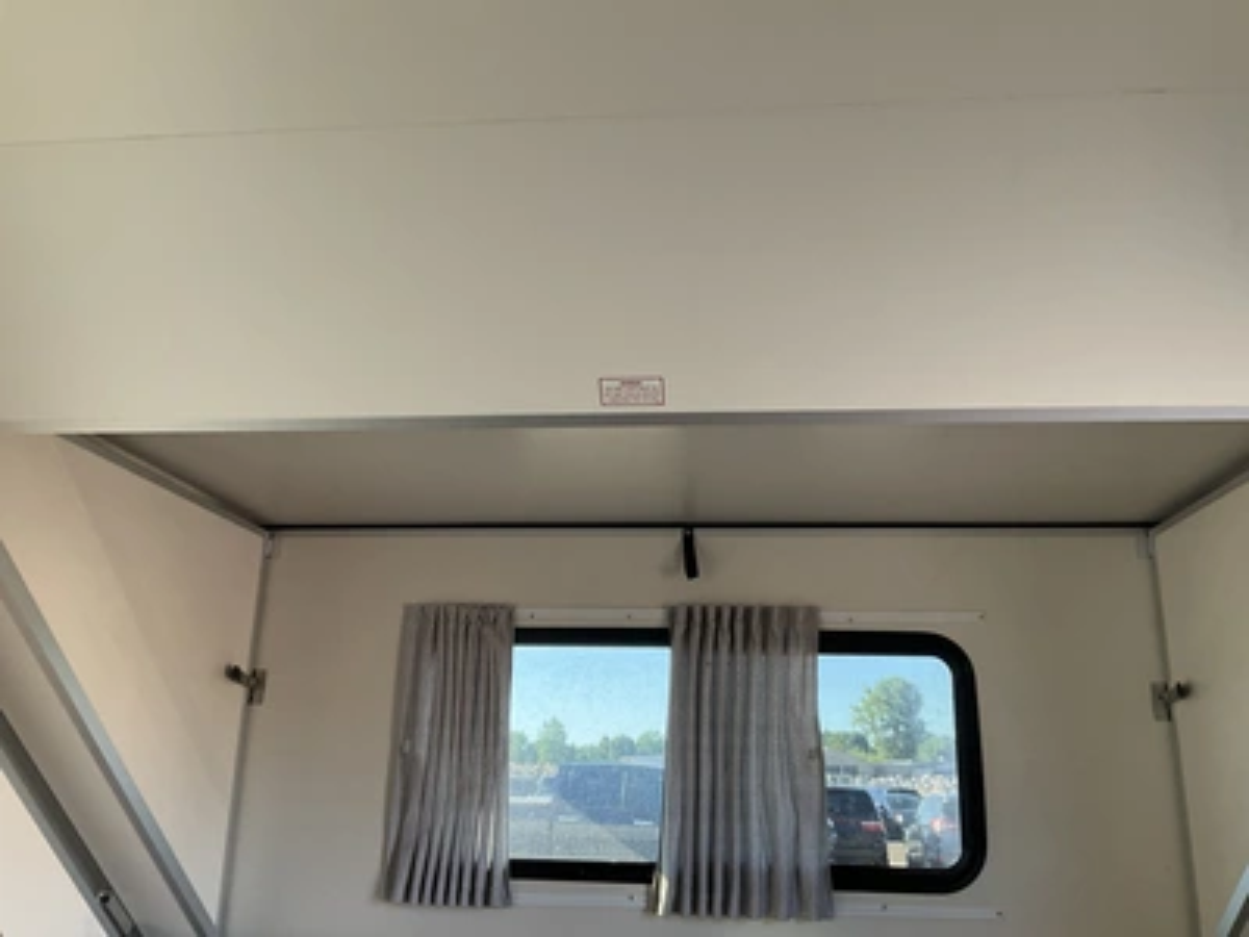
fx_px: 1046
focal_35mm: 29
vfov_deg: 48.2
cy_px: 468
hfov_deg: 61.7
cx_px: 624
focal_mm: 3
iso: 64
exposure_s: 1/122
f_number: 1.8
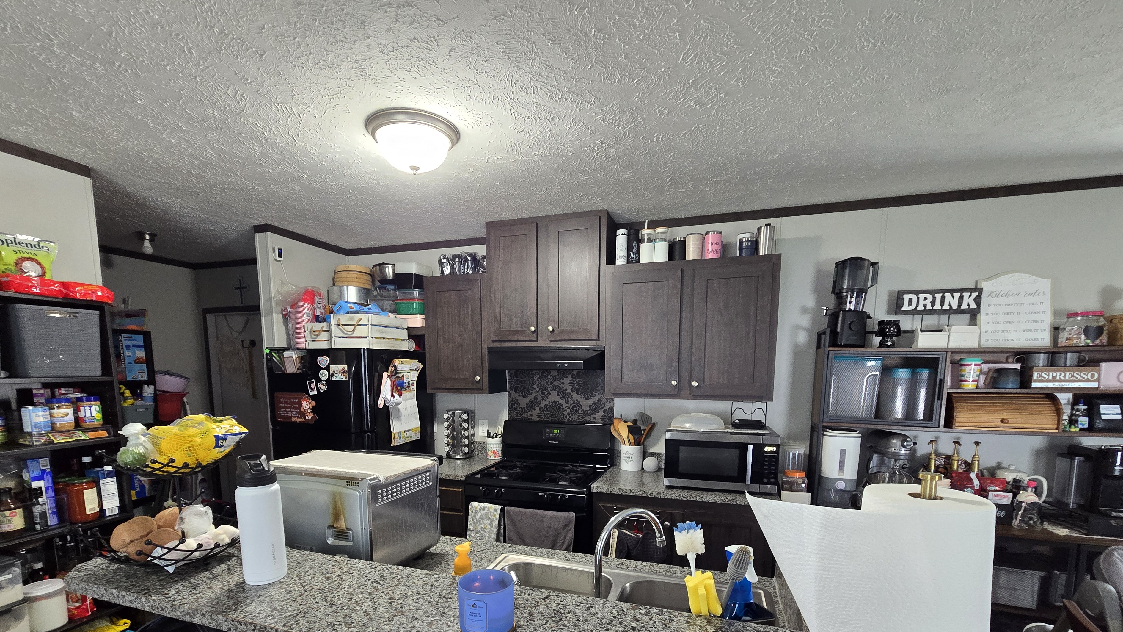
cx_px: 540
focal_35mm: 15
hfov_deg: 103.0
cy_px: 434
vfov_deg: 68.0
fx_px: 447
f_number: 2.2
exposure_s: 1/60
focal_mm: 2.2
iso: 400
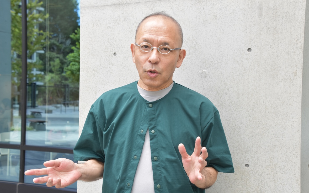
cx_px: 156
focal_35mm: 55
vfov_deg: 23.7
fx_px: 459
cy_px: 103
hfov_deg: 37.2
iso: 400
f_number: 6.3
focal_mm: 35
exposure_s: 1/160
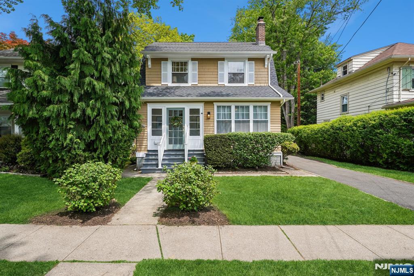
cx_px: 207
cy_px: 138
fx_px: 207
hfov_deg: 90.0
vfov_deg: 67.3
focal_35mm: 18
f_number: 8
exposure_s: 1/250
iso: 160
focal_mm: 18
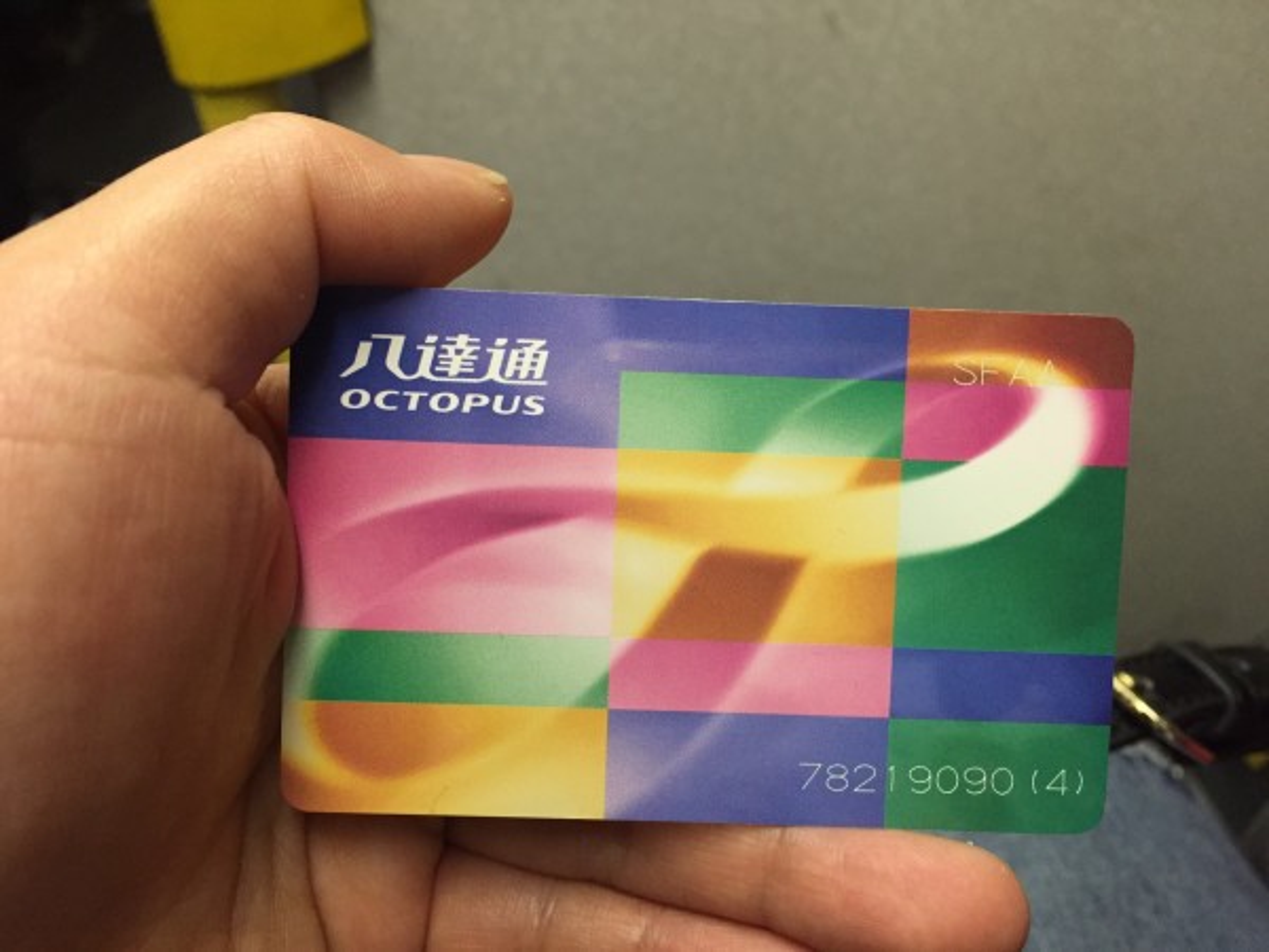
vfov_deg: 48.2
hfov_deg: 61.7
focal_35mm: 29
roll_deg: +3.3
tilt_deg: -39.5
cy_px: 476
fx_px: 1063
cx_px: 634
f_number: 2.2
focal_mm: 4.15
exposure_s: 1/30
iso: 200
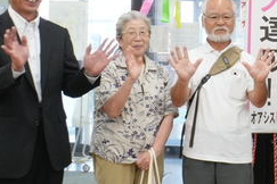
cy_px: -6
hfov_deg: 24.0
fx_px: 608
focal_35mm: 79
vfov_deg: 16.8
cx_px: 305
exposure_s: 1/40
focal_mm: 20
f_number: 9
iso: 2000
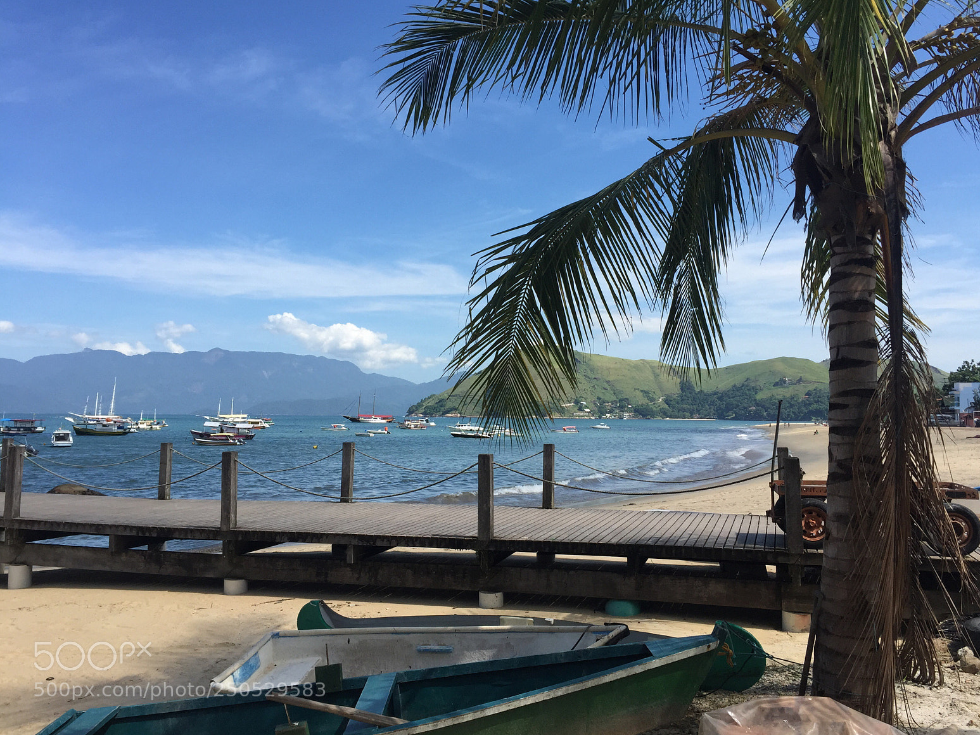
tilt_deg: +3.8
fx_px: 849
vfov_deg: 46.8
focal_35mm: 30
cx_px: 501
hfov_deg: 60.0
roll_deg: -0.8
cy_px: 359
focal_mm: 4.15
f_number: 2.2
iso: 32
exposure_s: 1/1883
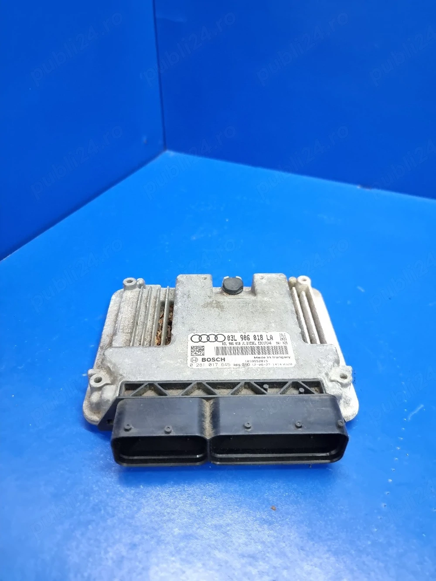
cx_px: 218
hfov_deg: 56.8
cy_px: 290
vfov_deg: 71.6
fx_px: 403
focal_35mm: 24
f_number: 1.8
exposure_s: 1/50
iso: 800
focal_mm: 6.7
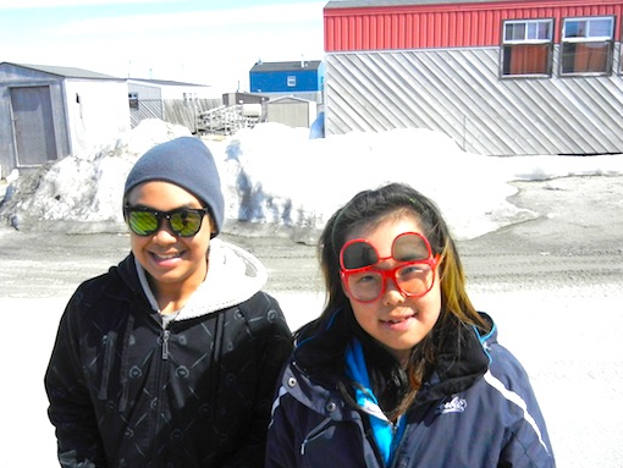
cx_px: 288
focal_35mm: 38
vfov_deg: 37.7
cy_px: 259
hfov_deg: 48.9
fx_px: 684
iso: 800
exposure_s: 1/1653
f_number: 7.2
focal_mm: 6.2
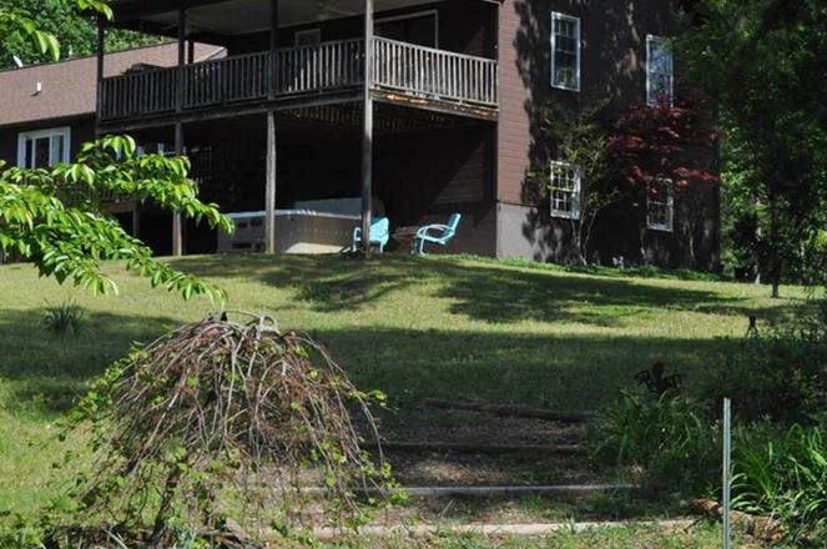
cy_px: 194
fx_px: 2019
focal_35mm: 88
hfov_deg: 23.0
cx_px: 239
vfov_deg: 15.5
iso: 1250
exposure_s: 1/400
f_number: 20
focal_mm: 38
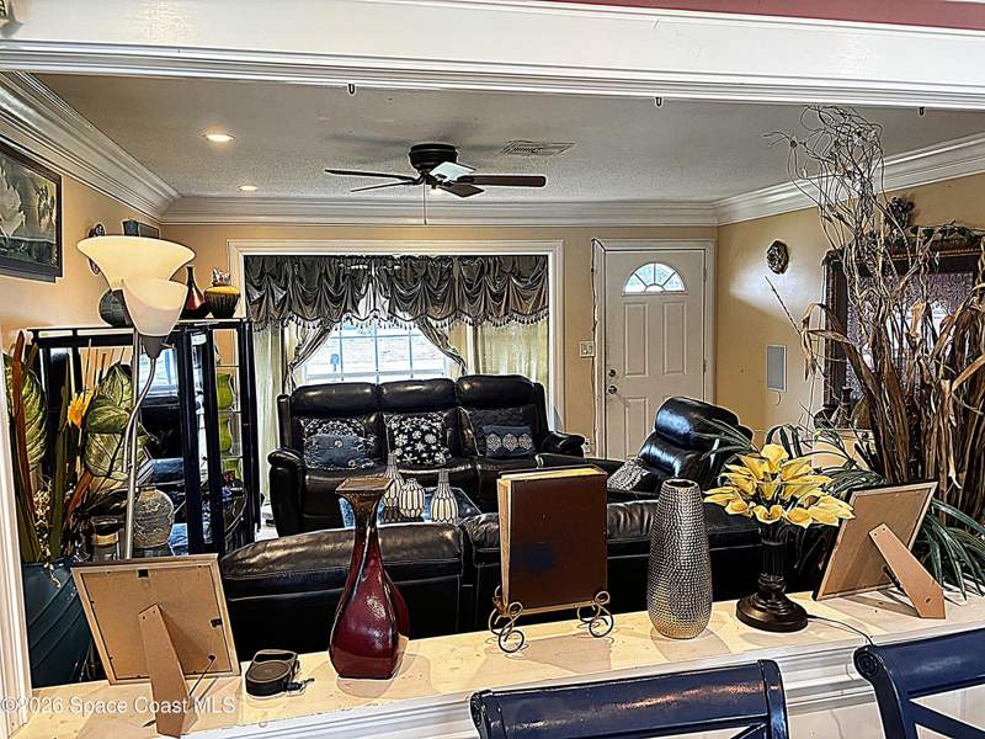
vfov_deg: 53.1
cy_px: 370
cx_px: 492
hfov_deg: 67.3
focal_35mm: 26
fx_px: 740
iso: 160
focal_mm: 5.96
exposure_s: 1/60
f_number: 1.6
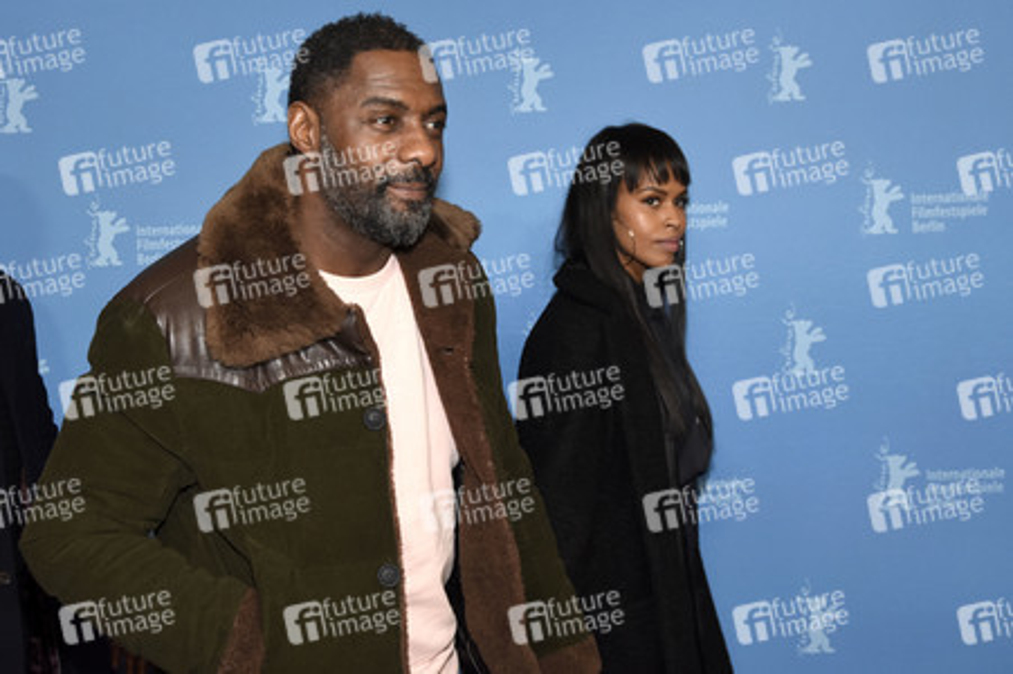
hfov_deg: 55.1
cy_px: 337
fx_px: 970
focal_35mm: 34
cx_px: 506
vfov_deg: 38.3
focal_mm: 23
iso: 1000
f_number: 5
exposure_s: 1/125
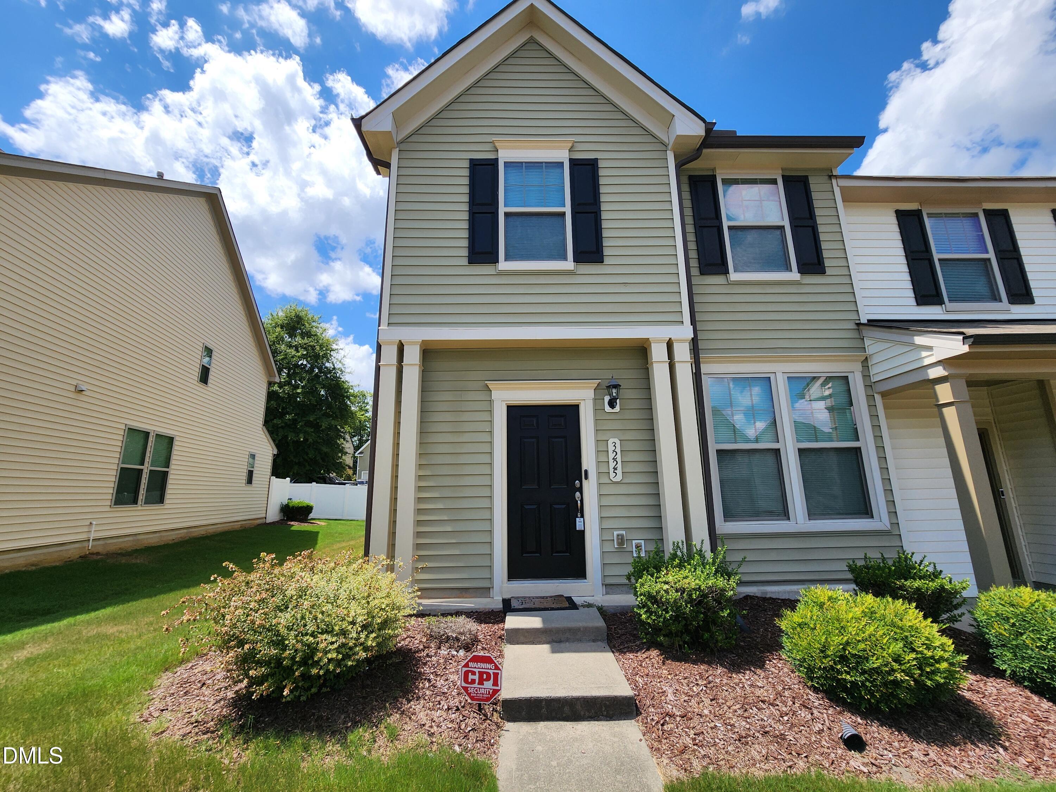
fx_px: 397
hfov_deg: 106.2
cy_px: 396
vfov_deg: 89.9
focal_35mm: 13
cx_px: 528
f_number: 2.2
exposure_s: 1/2157
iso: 50
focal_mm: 2.2
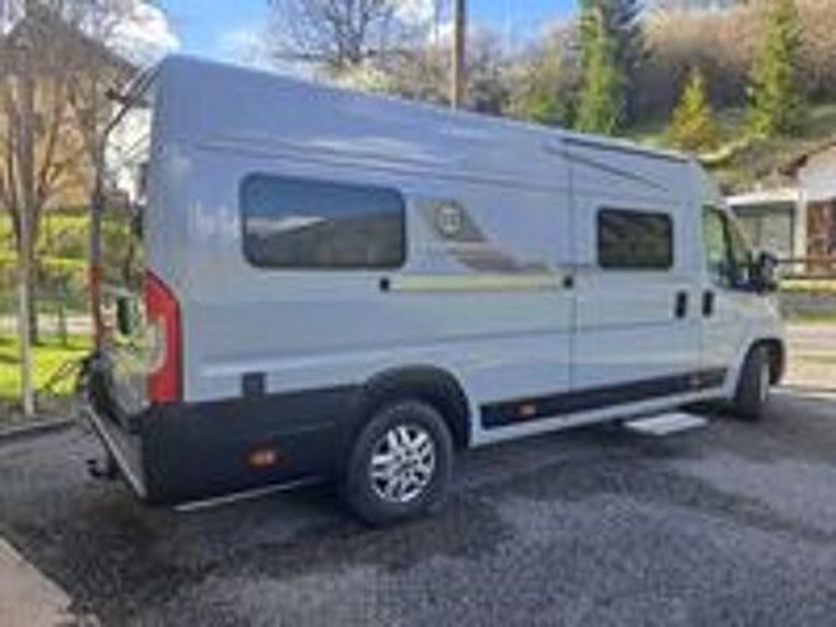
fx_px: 580
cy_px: 314
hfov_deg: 71.6
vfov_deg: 56.8
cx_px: 418
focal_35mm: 24
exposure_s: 1/394
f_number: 1.8
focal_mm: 5.23
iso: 50
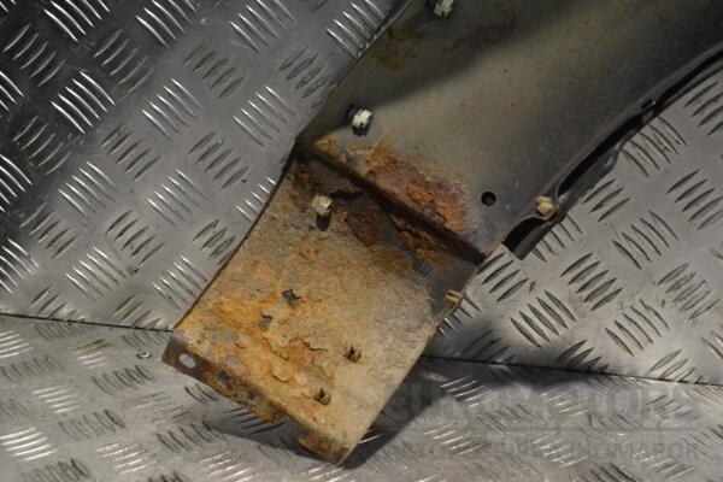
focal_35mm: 82
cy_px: 241
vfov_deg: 16.6
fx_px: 1657
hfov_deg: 24.6
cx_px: 362
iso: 3200
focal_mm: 55
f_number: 8
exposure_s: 1/250
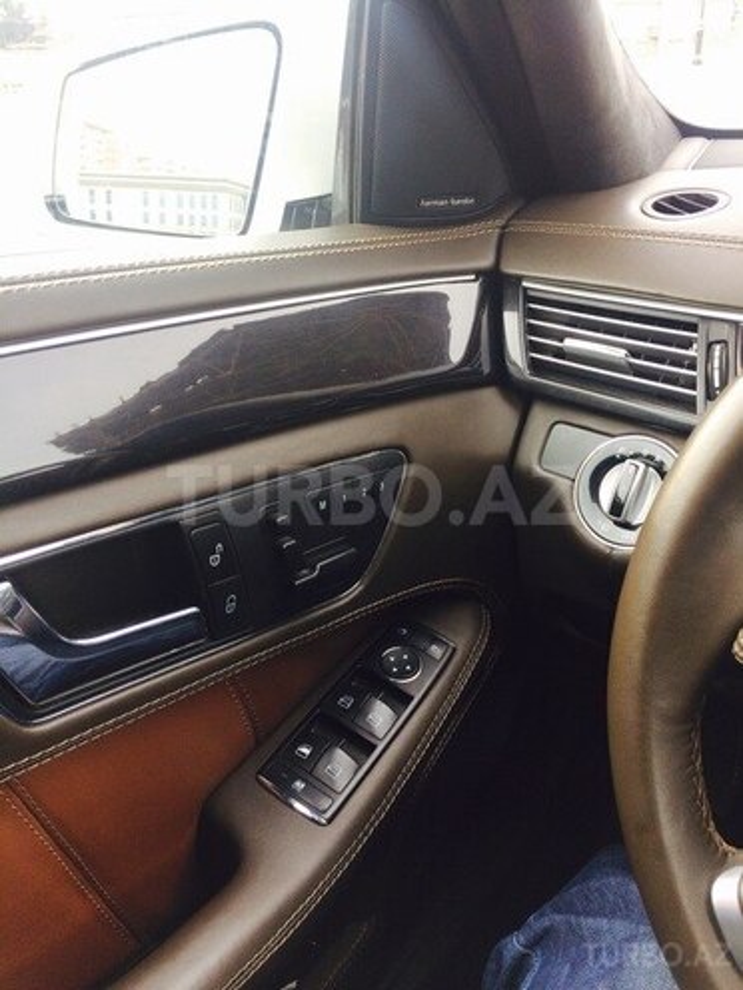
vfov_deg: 61.7
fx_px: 830
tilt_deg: -27.4
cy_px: 495
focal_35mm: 29
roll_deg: +2.7
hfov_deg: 48.2
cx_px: 372
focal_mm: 4.15
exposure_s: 1/50
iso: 32
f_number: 2.2
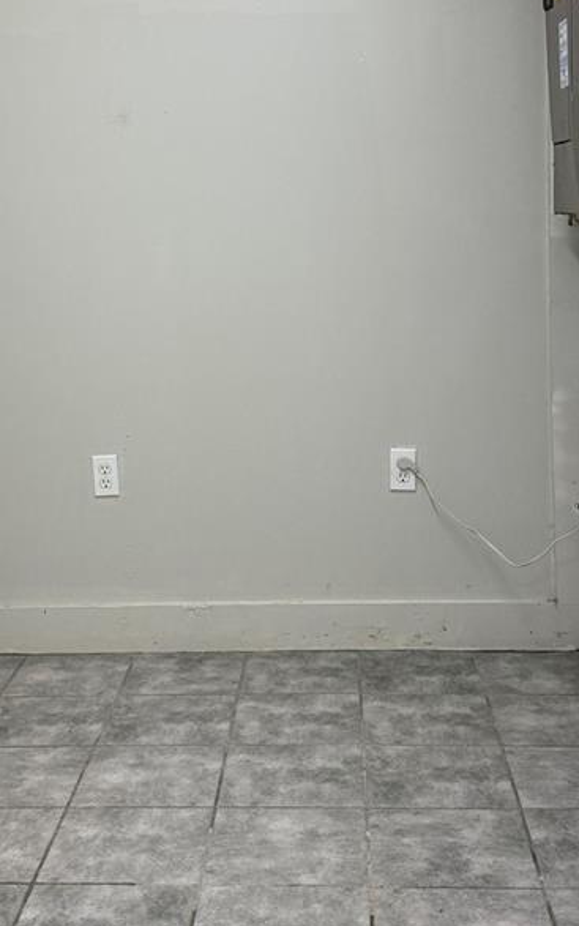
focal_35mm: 52
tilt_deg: -5.0
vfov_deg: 38.5
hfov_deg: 24.8
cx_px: 230
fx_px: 1313
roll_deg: +2.3
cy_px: 316
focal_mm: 6.76
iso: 200
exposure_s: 1/238
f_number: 1.78
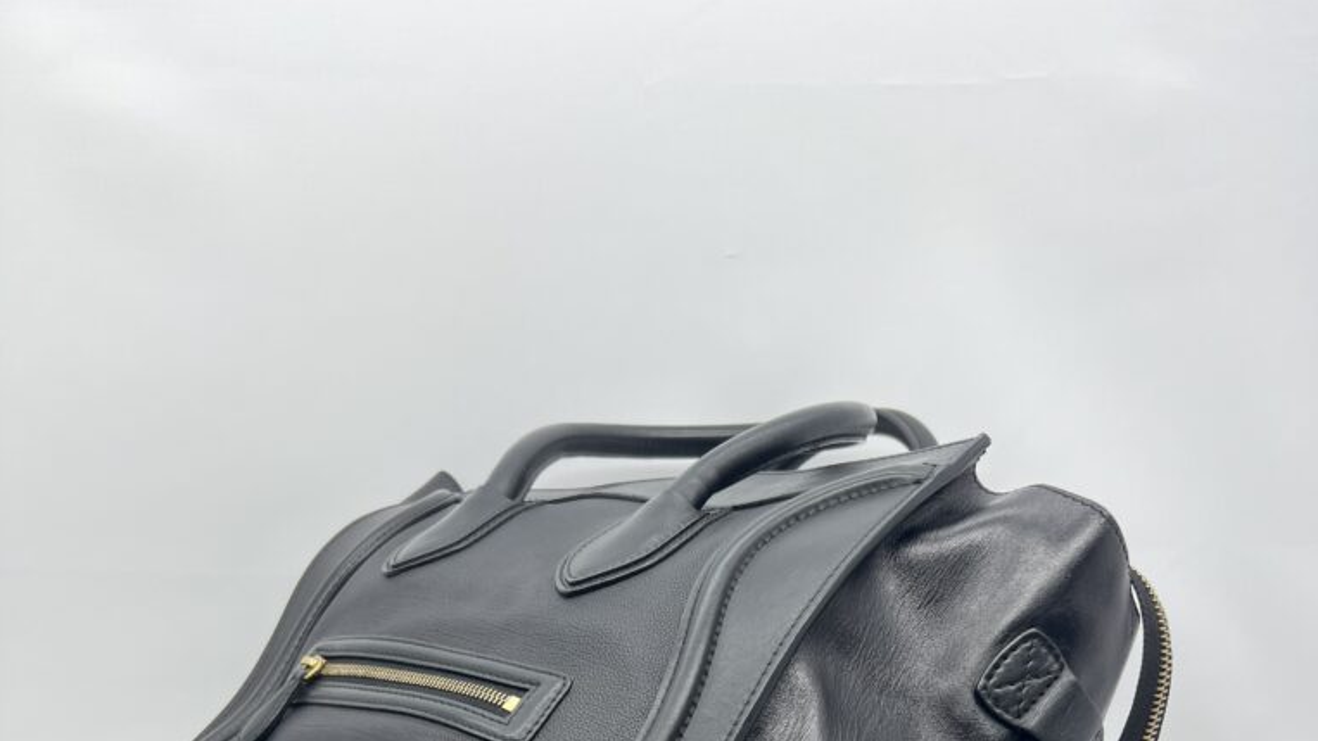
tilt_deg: -30.8
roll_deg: +0.8
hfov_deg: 52.8
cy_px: 883
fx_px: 1328
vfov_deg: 27.5
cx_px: 660
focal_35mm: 38
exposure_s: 1/100
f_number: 1.5
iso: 50
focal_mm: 5.7
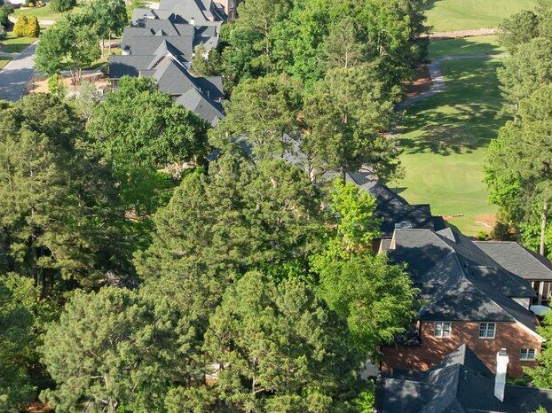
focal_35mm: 79
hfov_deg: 24.6
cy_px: 283
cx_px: 192
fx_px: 1259
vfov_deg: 18.6
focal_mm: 12.29
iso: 110
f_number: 2.8
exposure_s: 1/1250
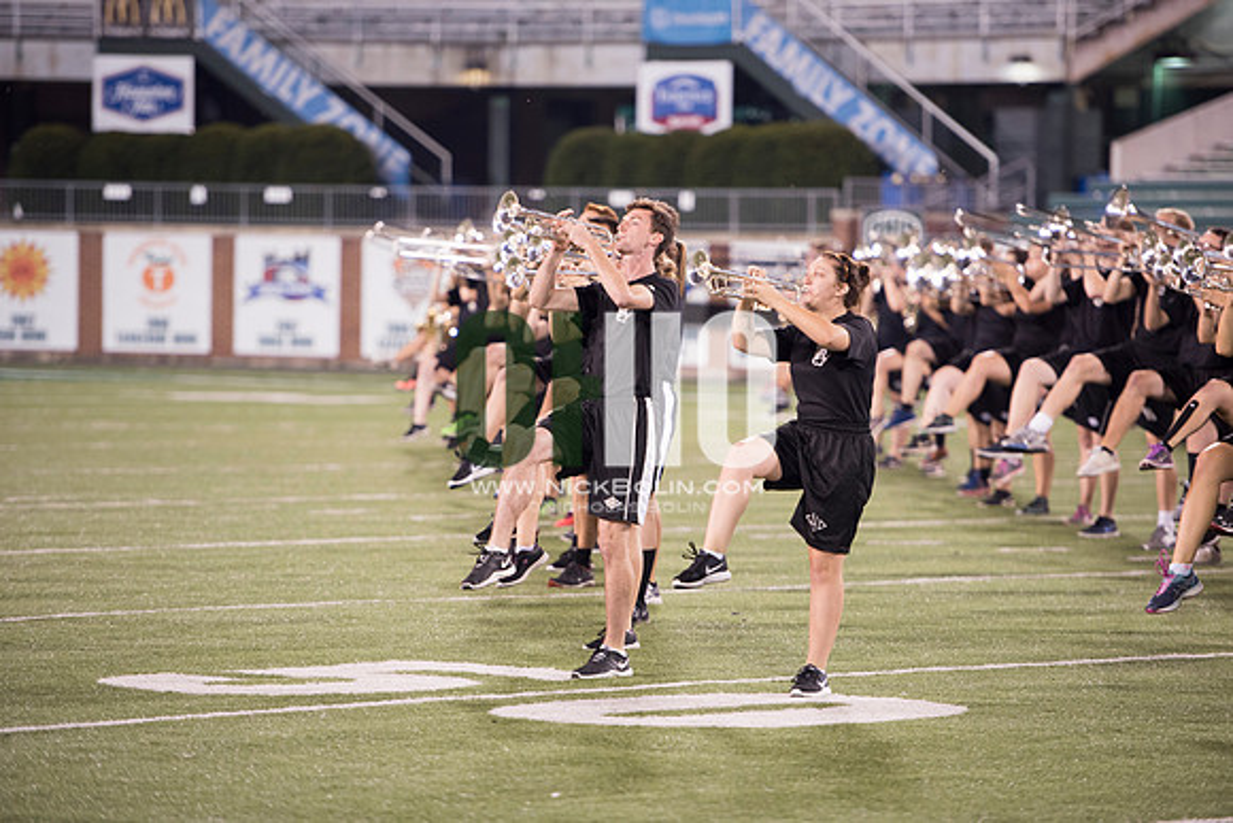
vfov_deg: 7.4
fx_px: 6337
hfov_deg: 11.1
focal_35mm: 185
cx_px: 616
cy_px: 412
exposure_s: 1/320
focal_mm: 185
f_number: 2.8
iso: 1000
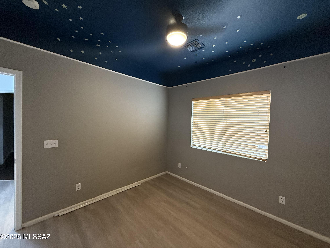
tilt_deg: -1.1
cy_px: 124
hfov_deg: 102.1
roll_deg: -1.7
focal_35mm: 14
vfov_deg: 85.7
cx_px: 165
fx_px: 133
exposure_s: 1/60
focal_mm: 2.22
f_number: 2.2
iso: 250
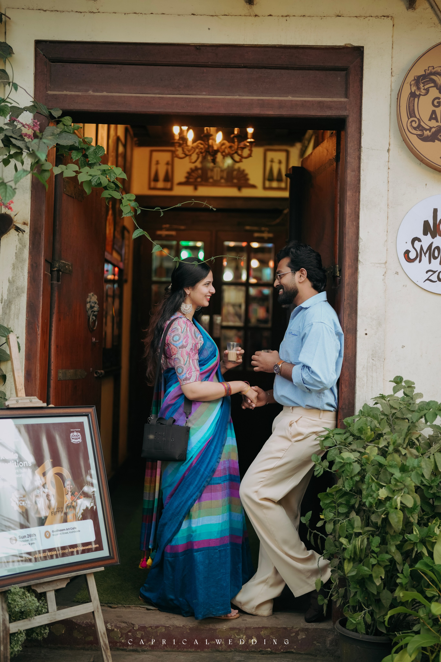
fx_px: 919
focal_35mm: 50
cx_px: 220
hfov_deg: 27.0
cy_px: 331
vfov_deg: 39.6
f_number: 1.4
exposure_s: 1/250
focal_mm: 50
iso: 640
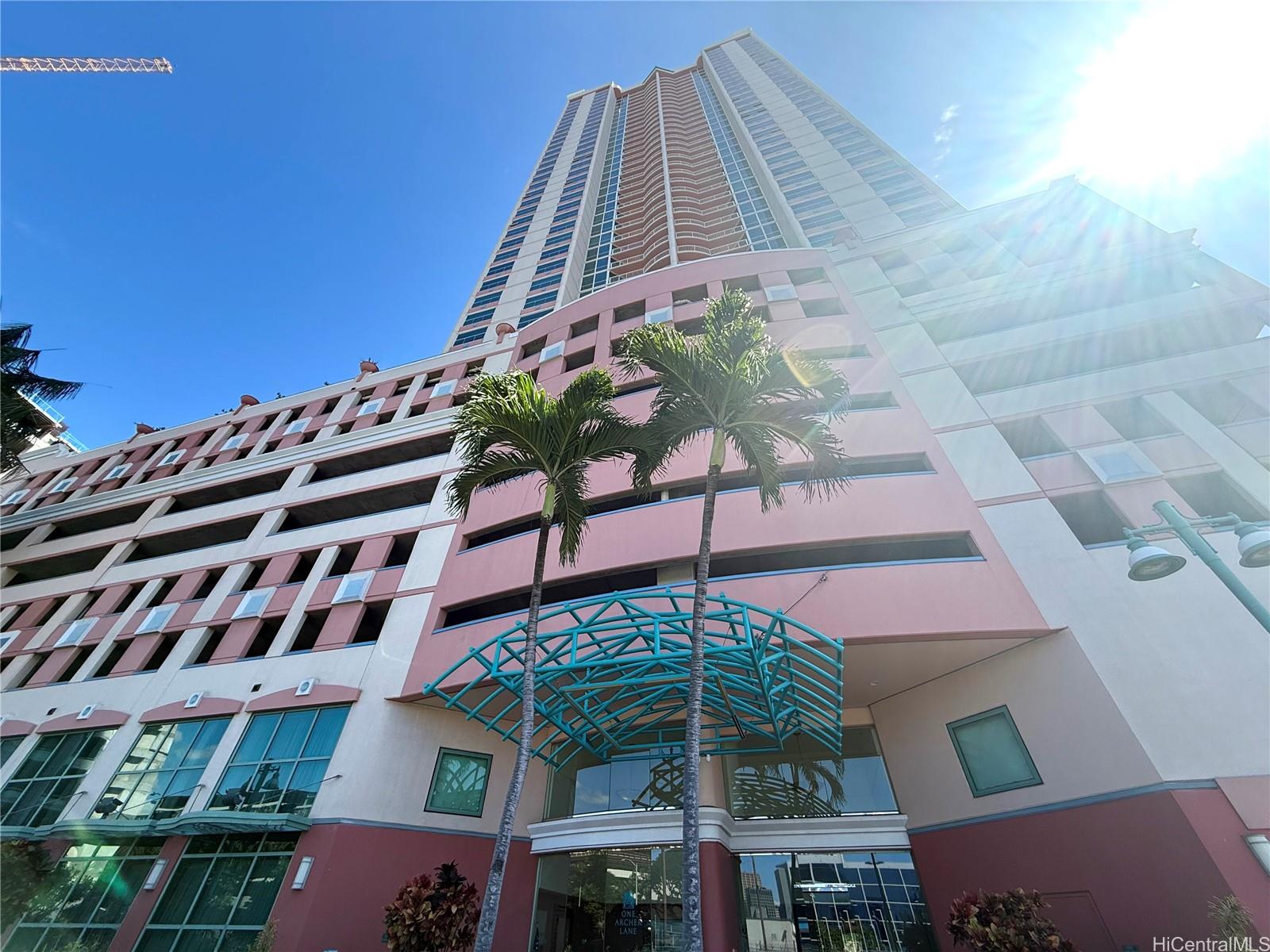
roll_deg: -1.8
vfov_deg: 85.7
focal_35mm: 14
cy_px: 476
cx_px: 635
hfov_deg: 102.1
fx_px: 514
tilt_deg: +44.1
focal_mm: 2.22
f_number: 2.2
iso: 64
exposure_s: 1/809
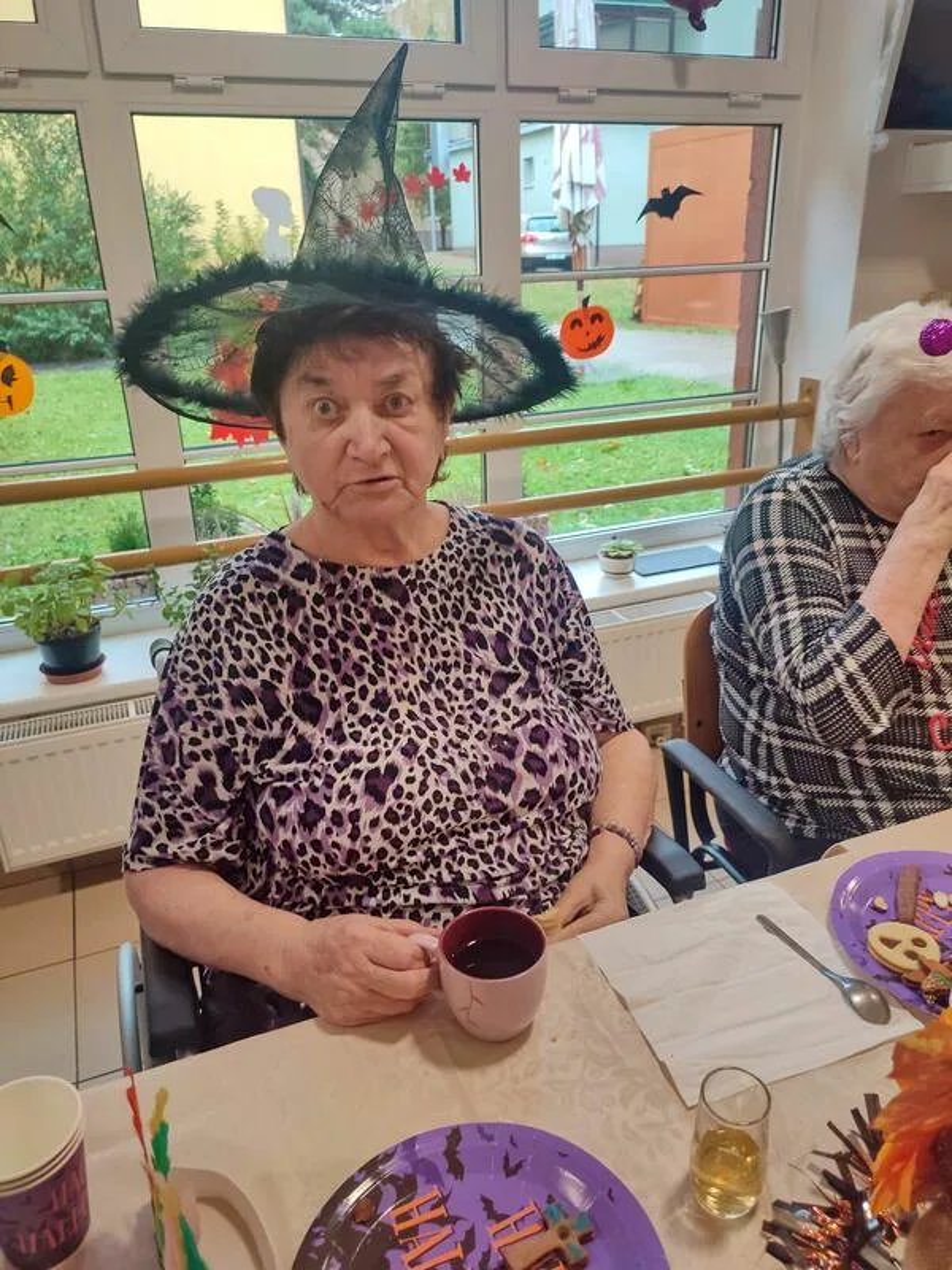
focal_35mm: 25
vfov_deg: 69.4
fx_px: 917
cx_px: 476
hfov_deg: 54.9
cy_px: 635
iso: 226
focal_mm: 6.04
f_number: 1.9
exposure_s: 1/33
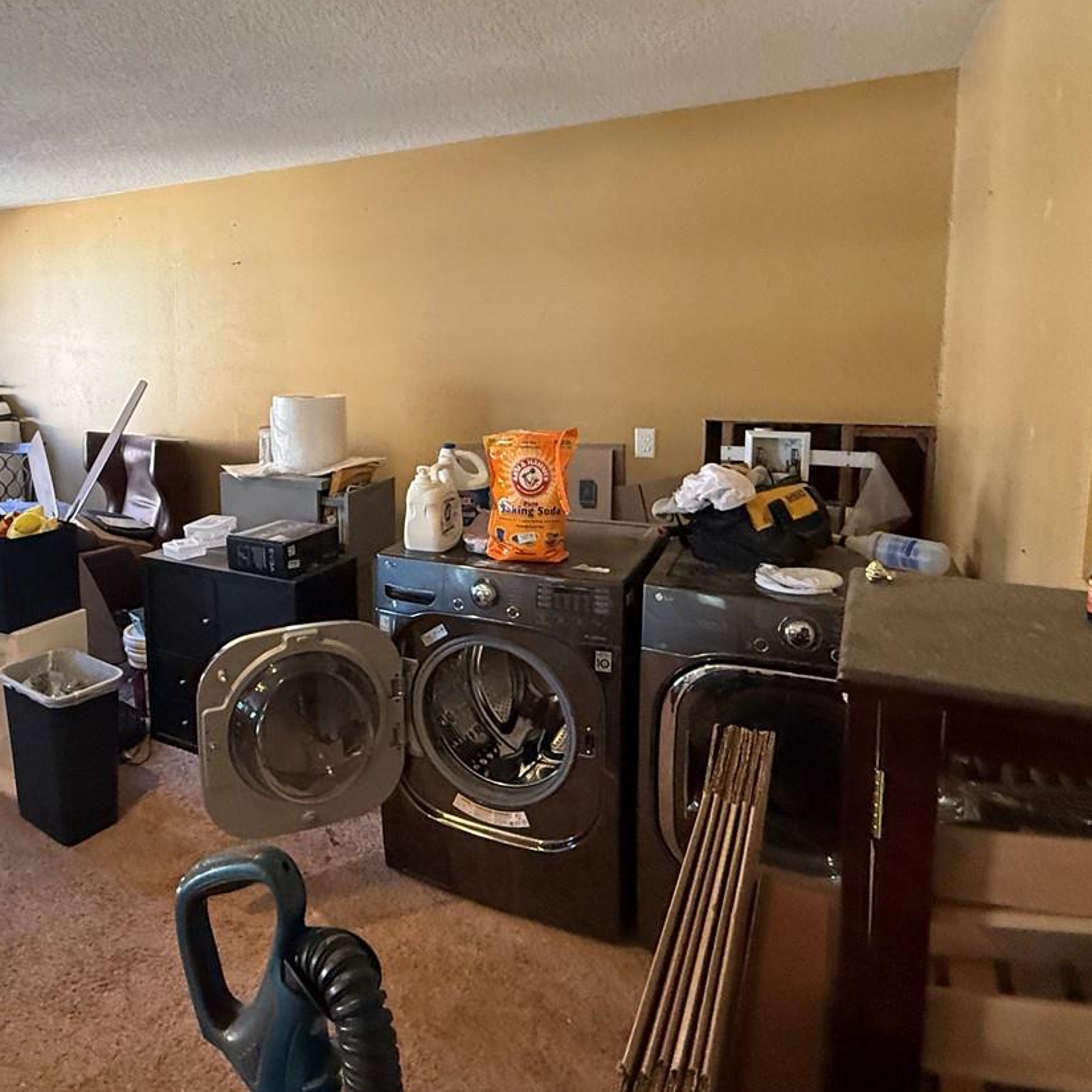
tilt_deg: -4.8
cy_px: 438
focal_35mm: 24
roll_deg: -0.1
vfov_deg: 64.4
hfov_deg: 62.9
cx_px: 336
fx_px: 857
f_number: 2.2
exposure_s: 1/120
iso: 500
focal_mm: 2.22
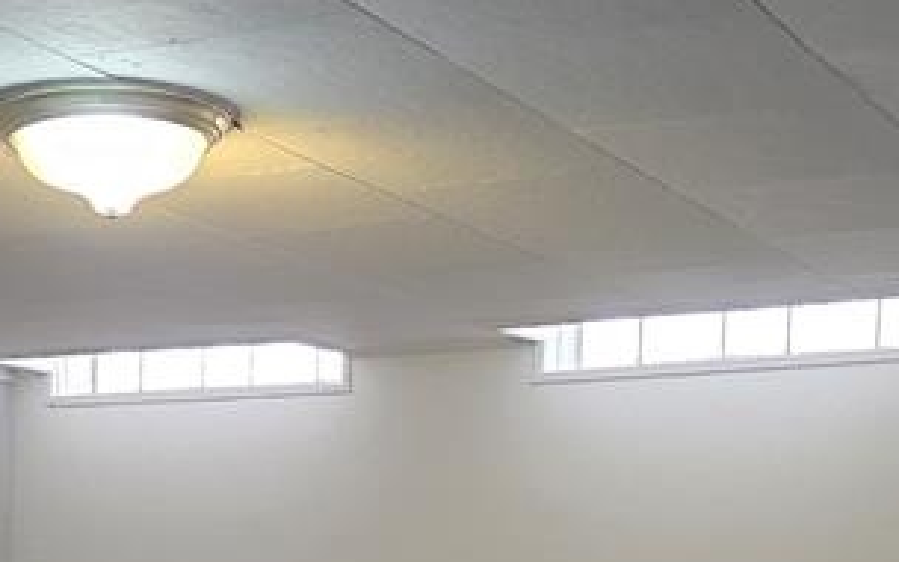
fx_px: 2009
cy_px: 843
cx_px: 331
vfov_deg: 14.8
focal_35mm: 82
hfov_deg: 25.1
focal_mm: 6.3
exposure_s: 1/120
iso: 500
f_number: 1.7
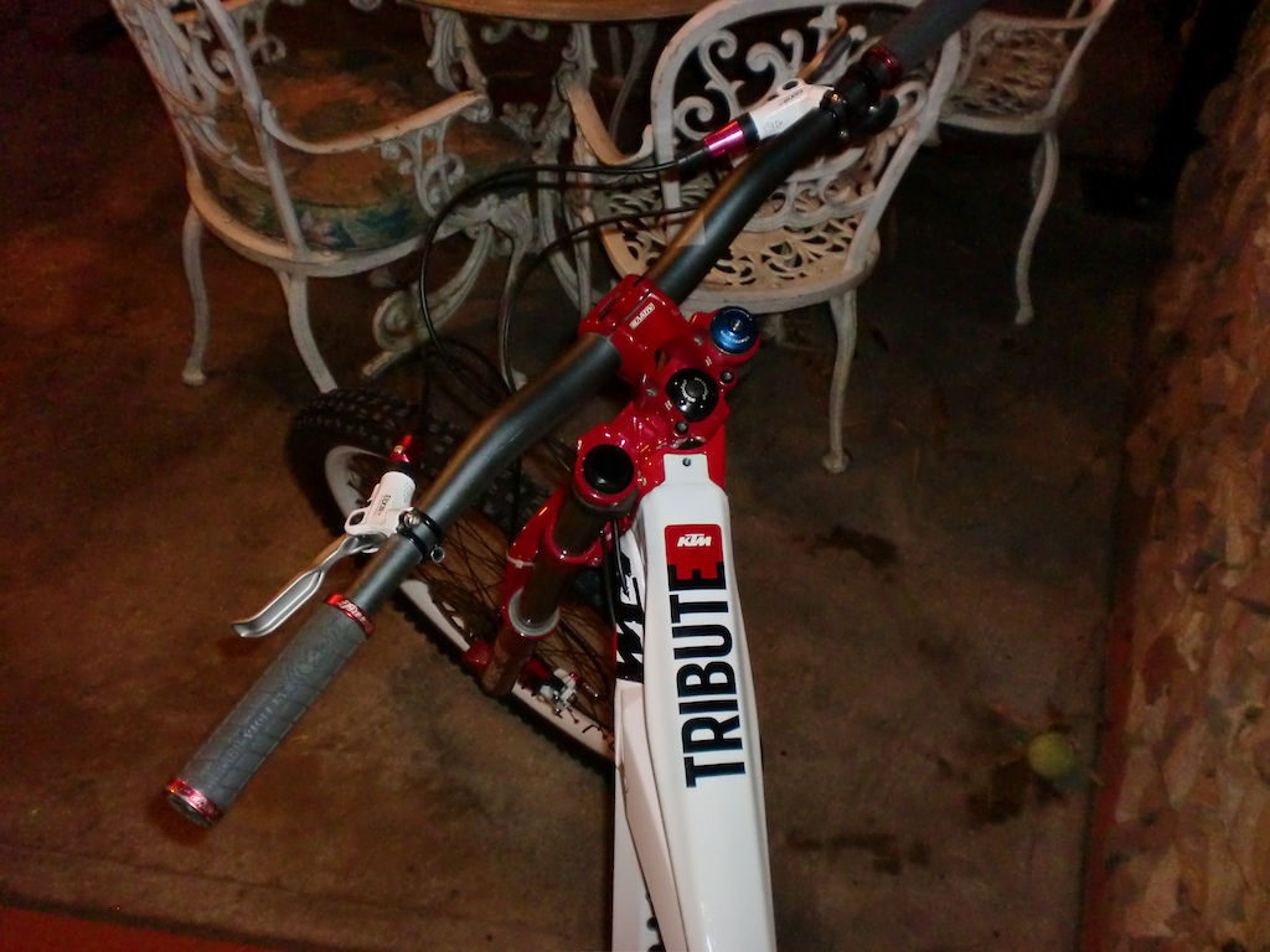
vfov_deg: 40.7
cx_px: 635
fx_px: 1284
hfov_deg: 52.6
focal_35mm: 35
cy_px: 476
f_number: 3.1
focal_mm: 6.3
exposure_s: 1/40
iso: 400
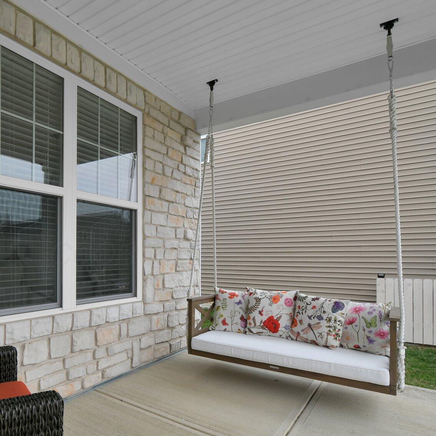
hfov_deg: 64.6
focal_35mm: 23
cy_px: 253
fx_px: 328
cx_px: 129
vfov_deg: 66.8
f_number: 7.1
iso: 50
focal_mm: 10
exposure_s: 1/10
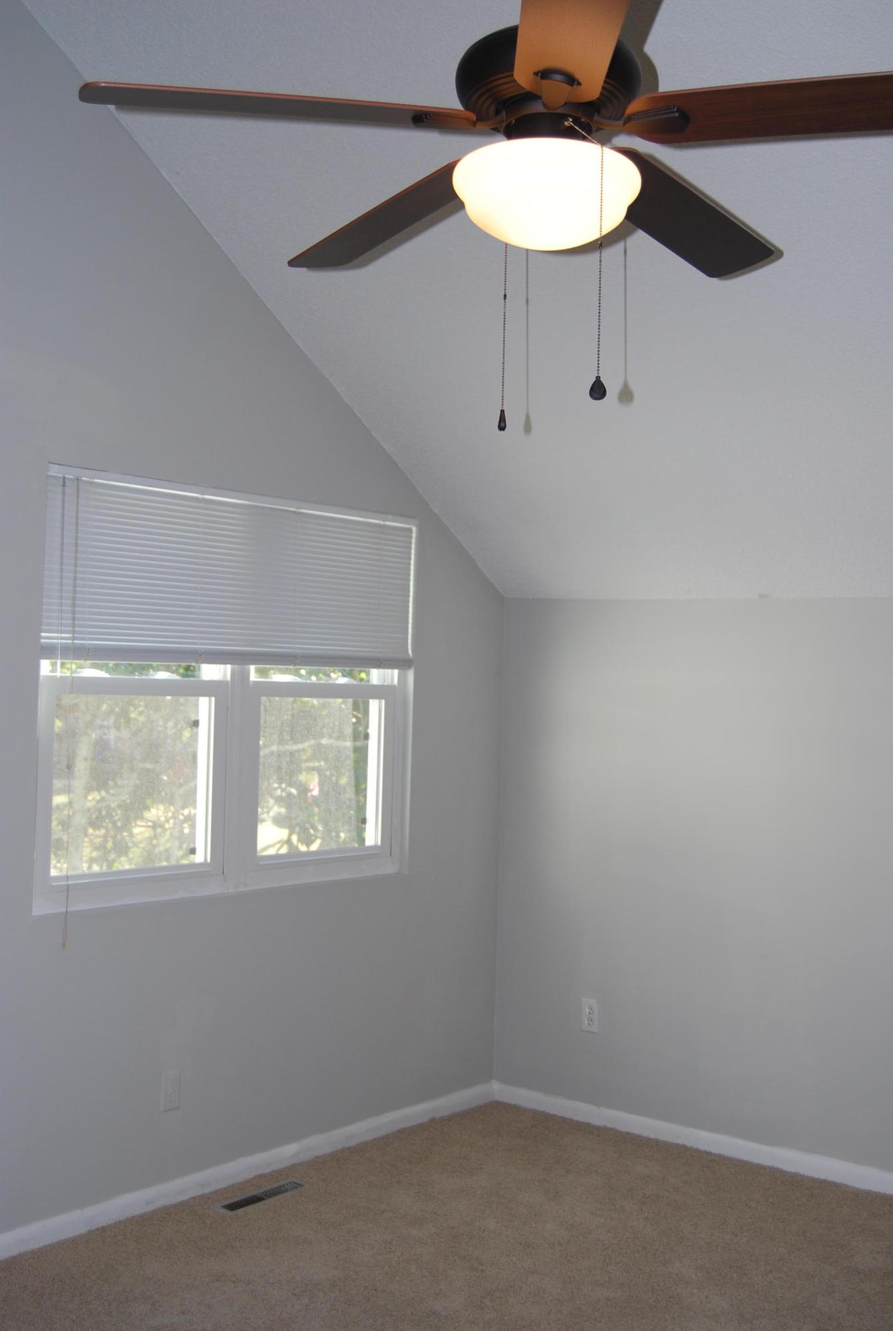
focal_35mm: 39
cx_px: 446
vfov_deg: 49.5
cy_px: 666
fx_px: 1445
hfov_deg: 34.4
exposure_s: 1/60
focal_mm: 26
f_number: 4.2
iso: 200
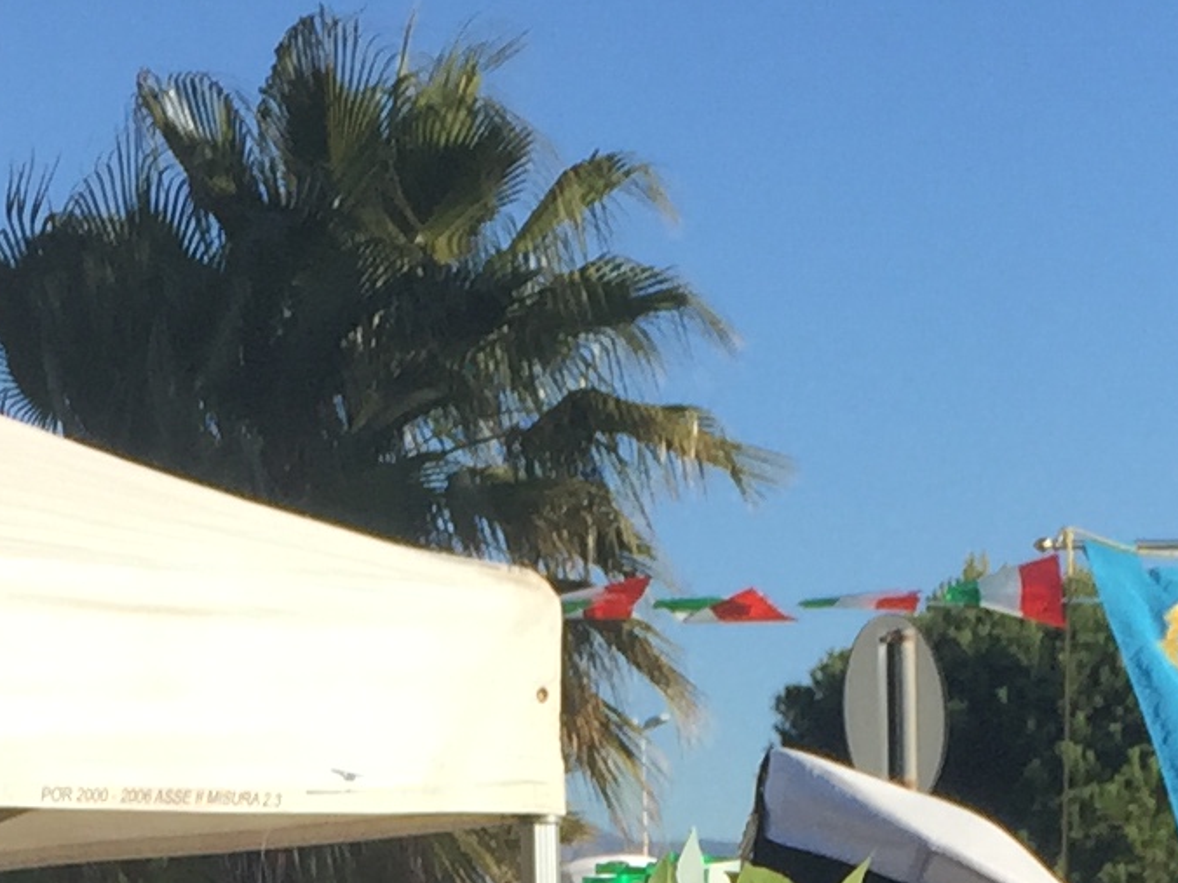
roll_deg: +1.2
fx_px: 4764
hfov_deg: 14.1
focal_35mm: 140
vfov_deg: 9.8
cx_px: 645
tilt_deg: -9.4
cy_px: 1804
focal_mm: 4.15
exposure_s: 1/1647
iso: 32
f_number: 2.2
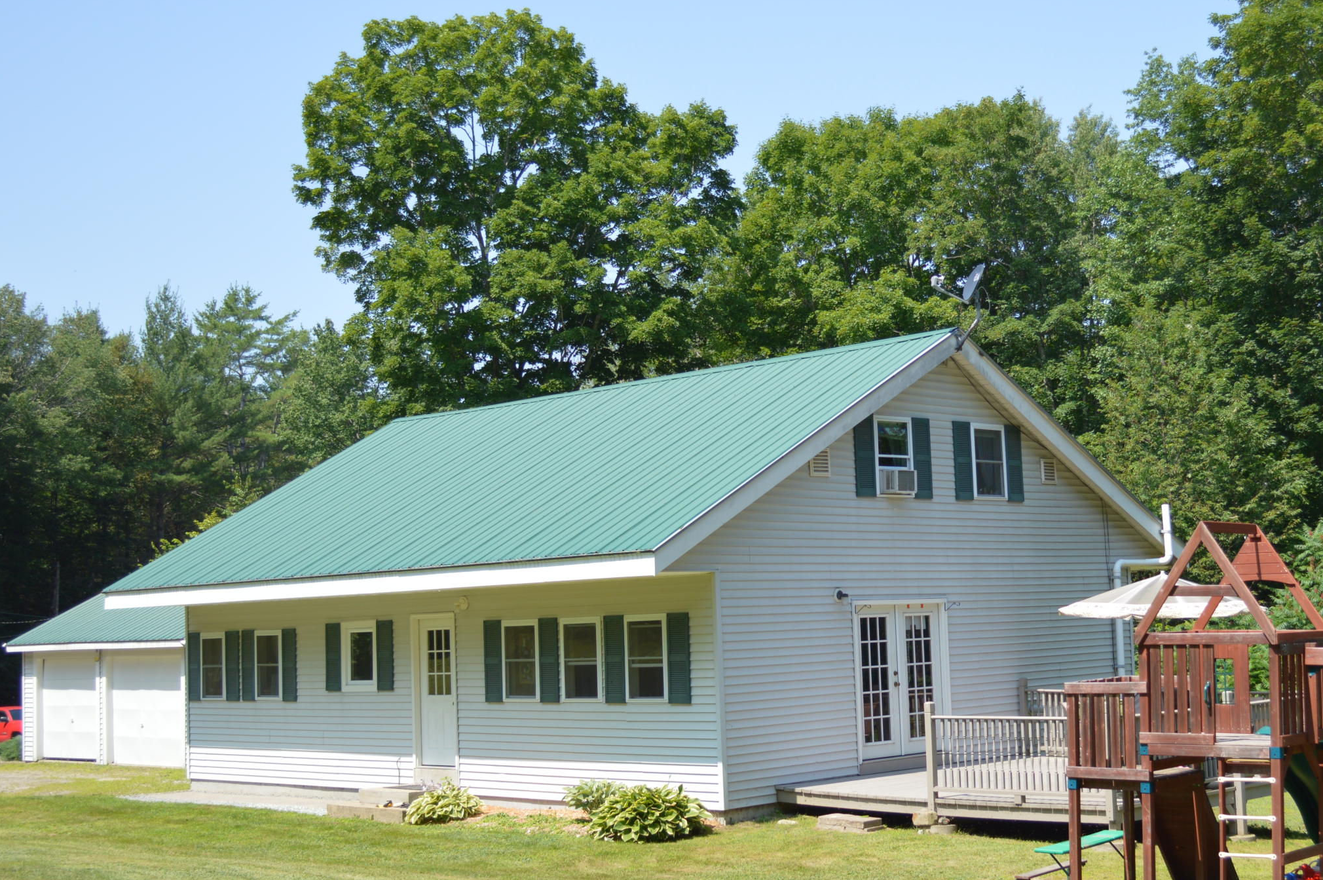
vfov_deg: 27.5
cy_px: 423
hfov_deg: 40.0
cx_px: 865
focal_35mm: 49
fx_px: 1799
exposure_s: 1/500
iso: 100
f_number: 4
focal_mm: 22
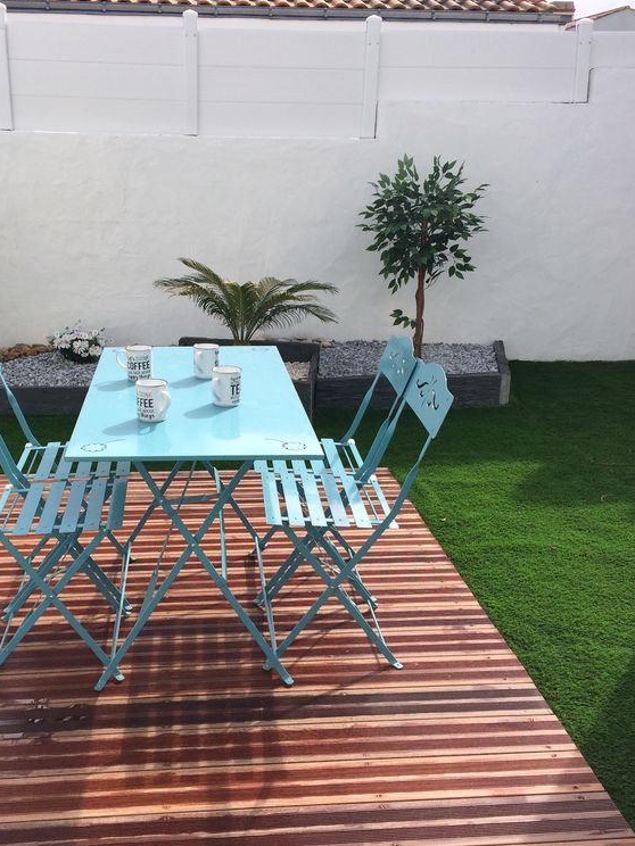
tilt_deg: -16.8
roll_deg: -0.2
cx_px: 248
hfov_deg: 36.7
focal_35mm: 39
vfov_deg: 47.9
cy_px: 425
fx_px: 954
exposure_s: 1/1642
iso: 32
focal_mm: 4.15
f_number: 2.2
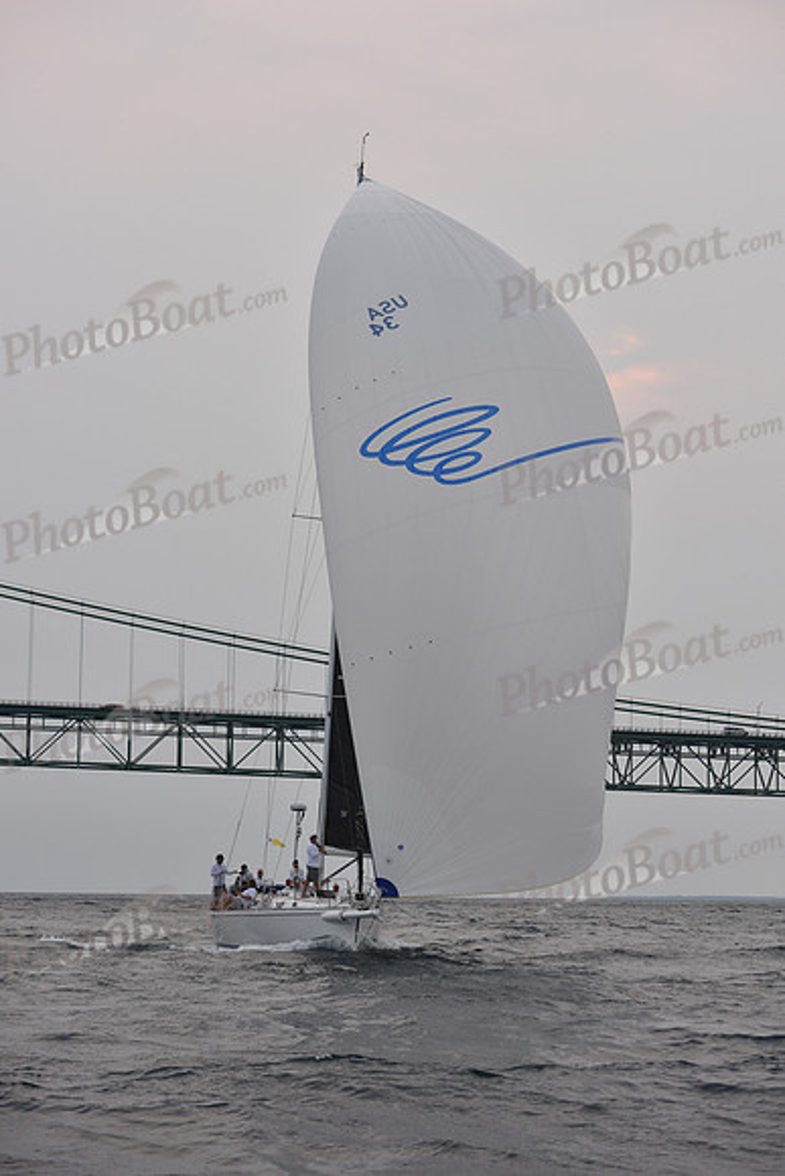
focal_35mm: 80
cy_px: 588
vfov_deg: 25.4
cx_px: 392
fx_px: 2615
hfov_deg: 17.1
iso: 250
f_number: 5.6
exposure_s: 1/640
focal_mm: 80
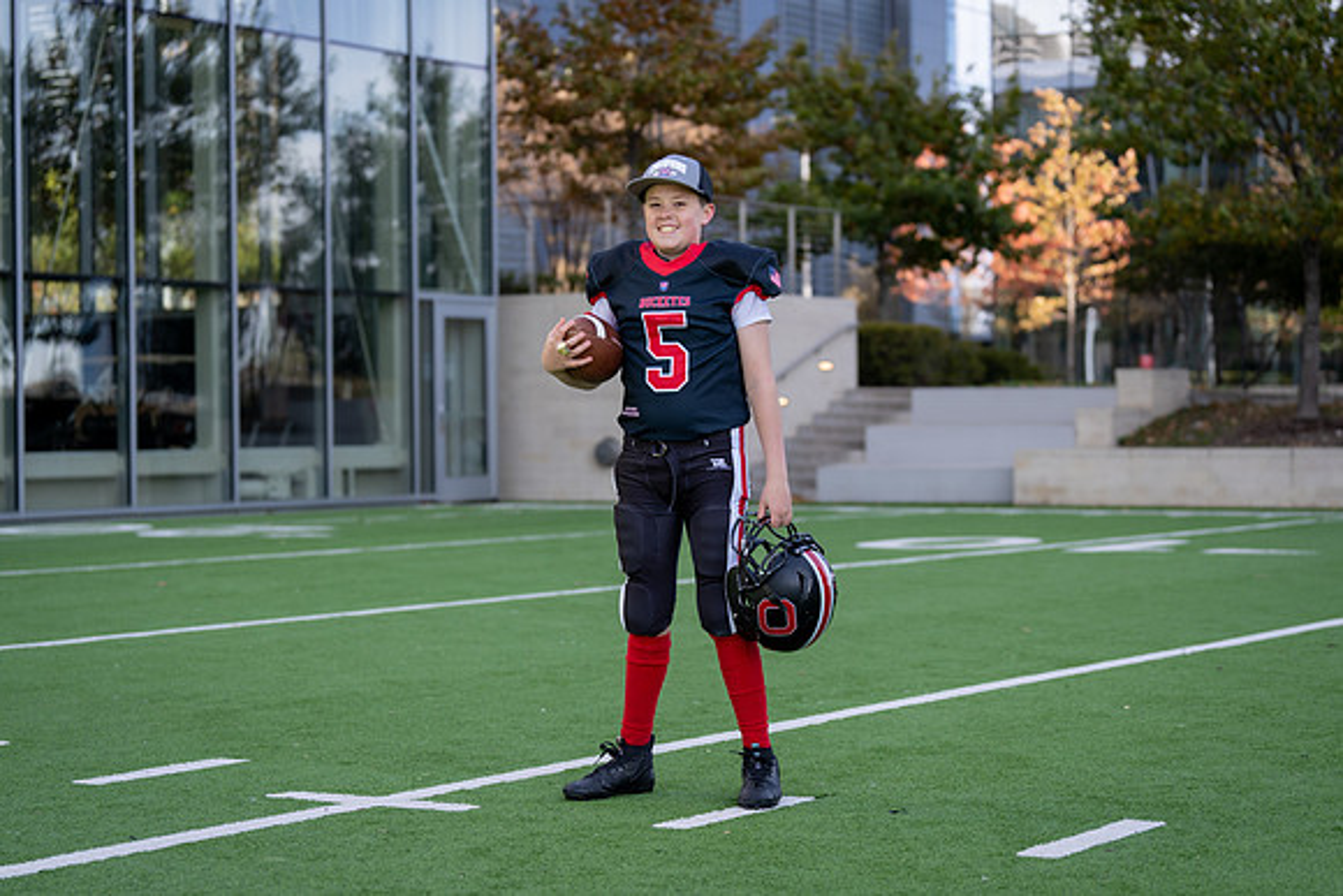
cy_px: 432
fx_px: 2781
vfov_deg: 18.3
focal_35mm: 75
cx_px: 697
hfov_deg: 27.2
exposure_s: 1/500
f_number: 2.8
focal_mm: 70
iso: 100
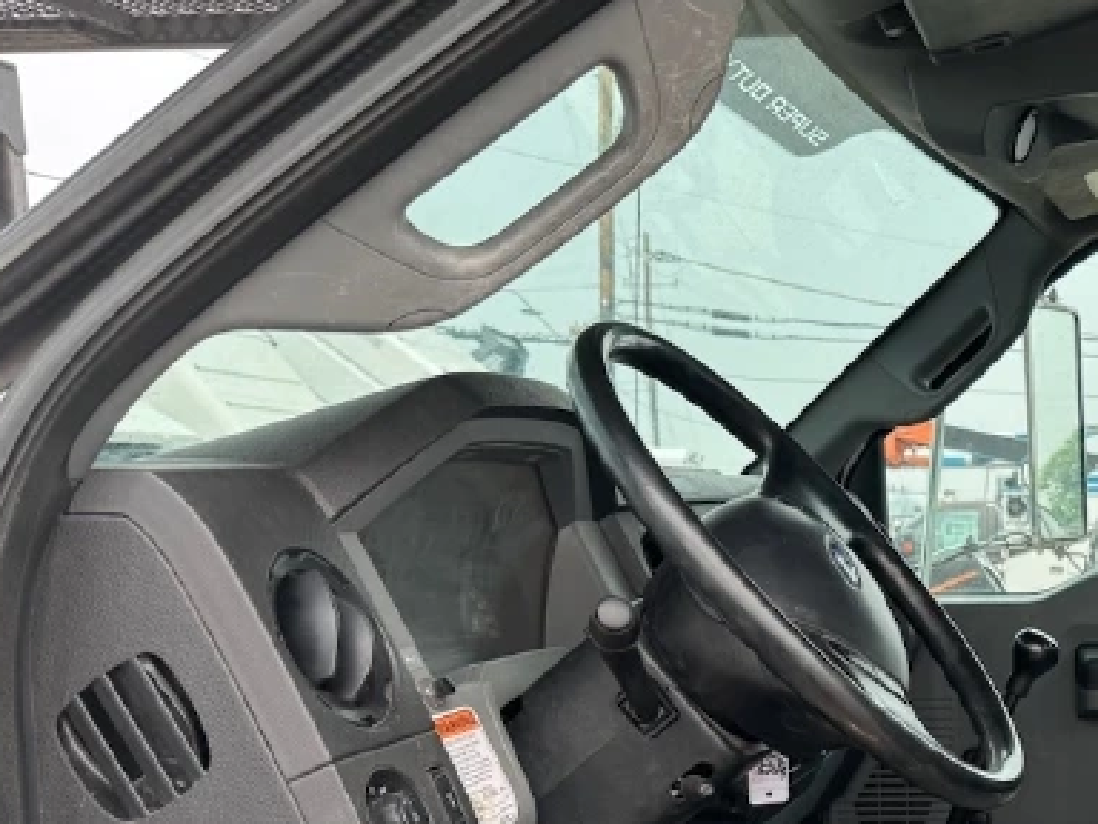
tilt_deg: -8.1
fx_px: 1586
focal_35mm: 50
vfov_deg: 27.9
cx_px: 1101
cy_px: 764
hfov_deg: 34.7
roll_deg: -1.4
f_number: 1.78
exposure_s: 1/912
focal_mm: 6.76
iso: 80
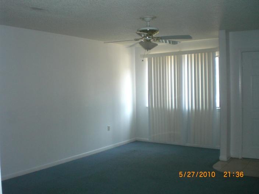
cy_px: 97
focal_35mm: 38
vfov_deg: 37.7
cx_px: 130
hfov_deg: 49.0
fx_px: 284
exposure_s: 1/80
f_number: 3.1
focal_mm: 6.3
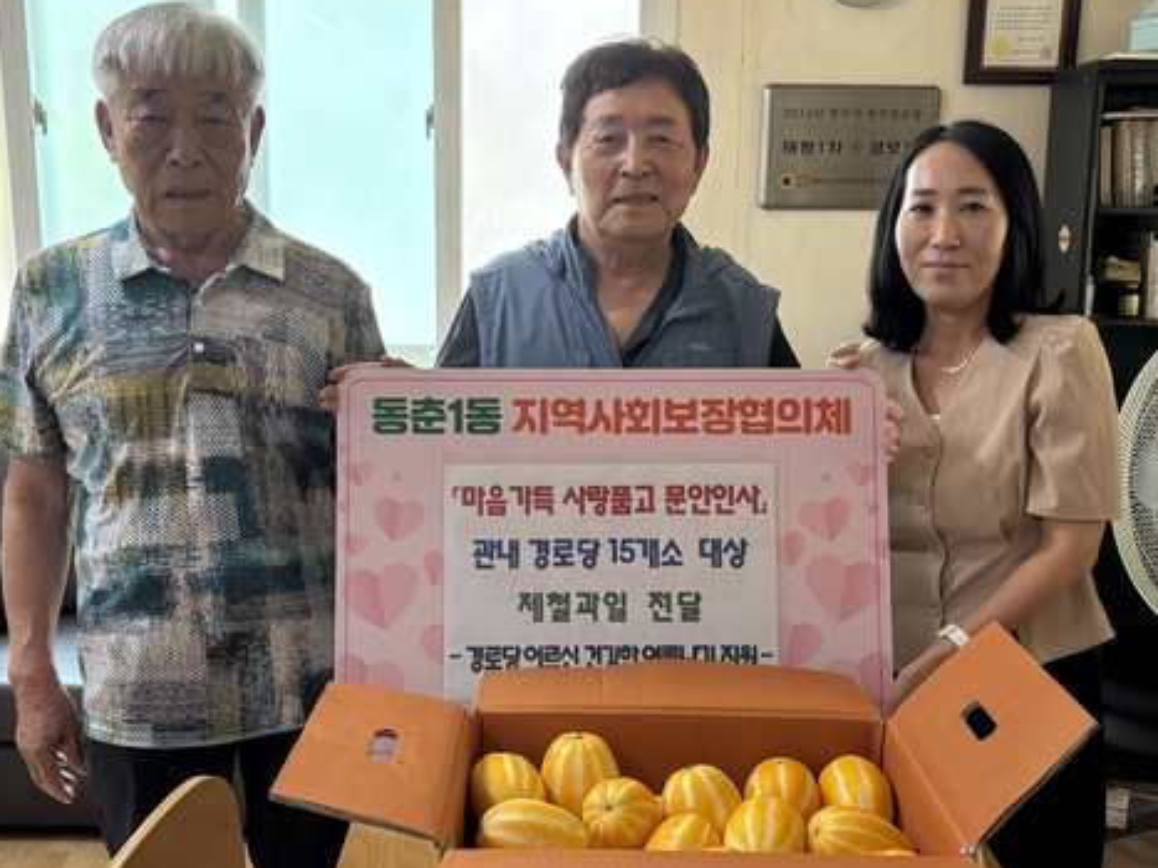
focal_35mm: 39
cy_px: 463
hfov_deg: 47.9
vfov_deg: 36.8
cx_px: 578
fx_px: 1304
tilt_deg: -11.7
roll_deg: -0.5
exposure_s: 1/63
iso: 125
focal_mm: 5.96
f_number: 1.6
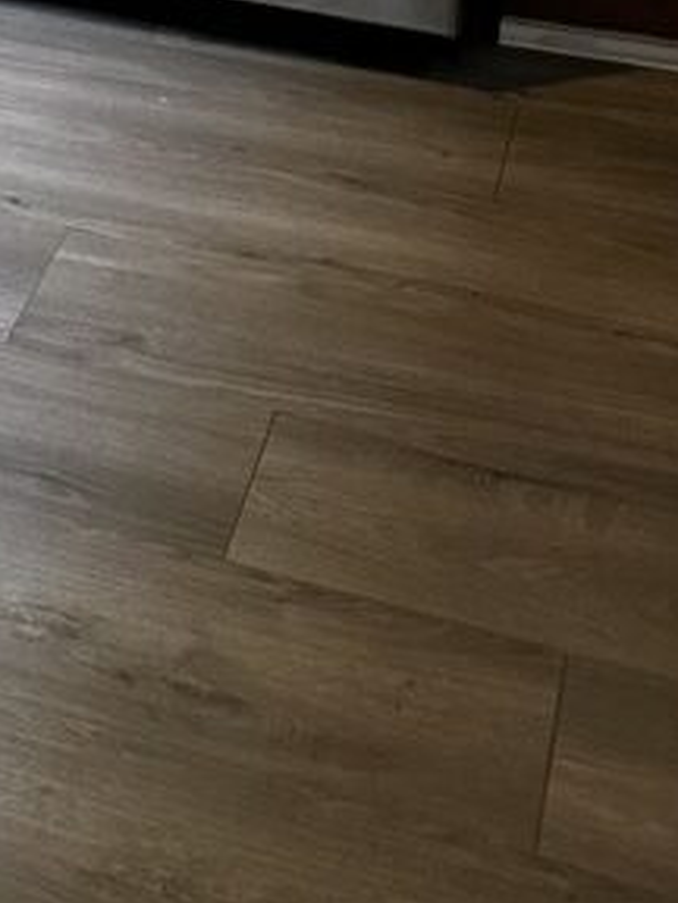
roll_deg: +2.9
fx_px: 2324
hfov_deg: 15.3
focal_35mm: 89
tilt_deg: -10.5
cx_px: -361
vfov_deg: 18.3
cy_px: -619
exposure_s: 1/60
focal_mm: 6.86
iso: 400
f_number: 1.78
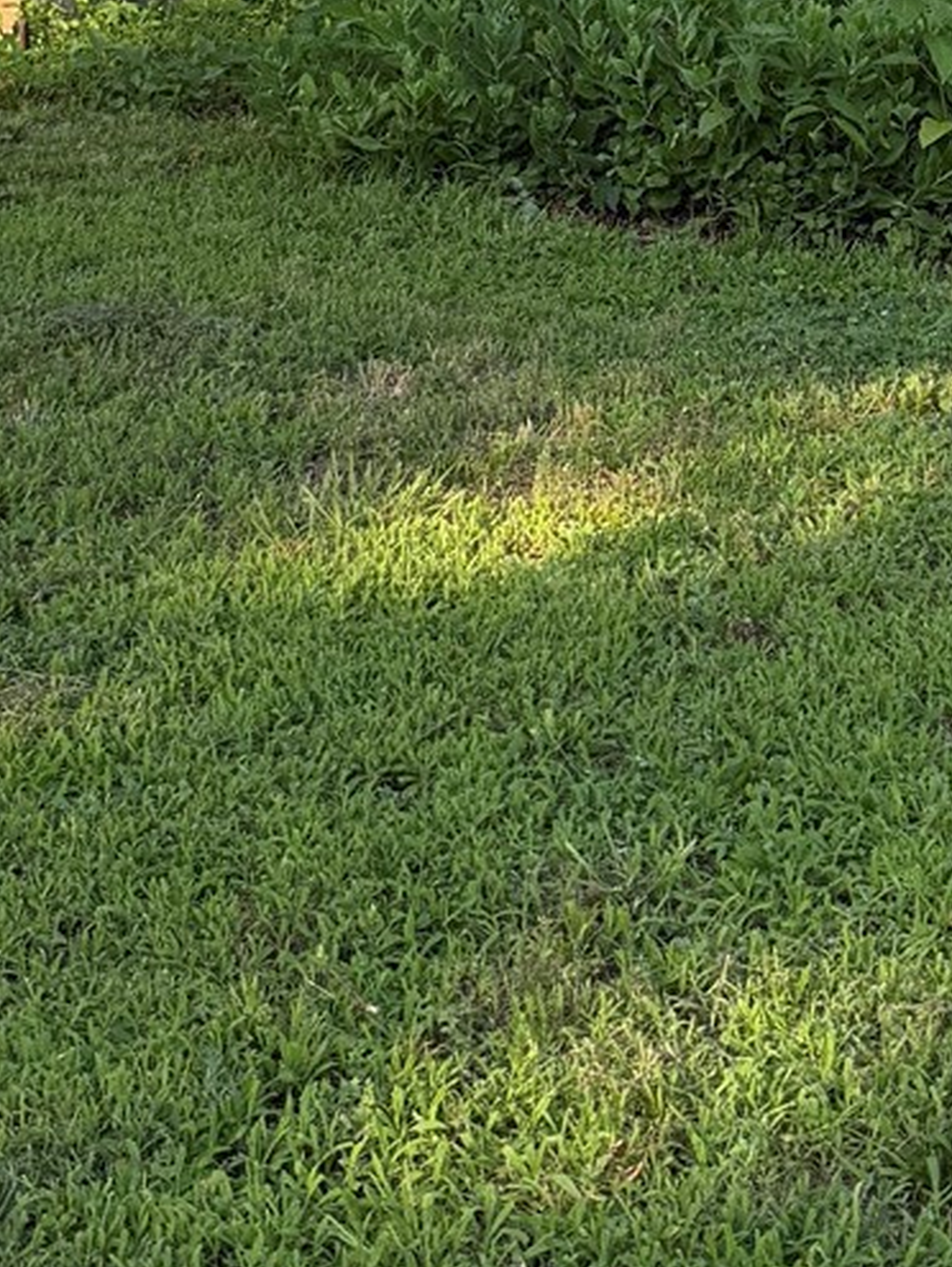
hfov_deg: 15.9
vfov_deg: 18.6
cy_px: -627
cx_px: 681
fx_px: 3406
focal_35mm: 93
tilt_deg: +2.6
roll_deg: +1.4
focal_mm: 6.76
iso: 100
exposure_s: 1/491
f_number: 1.78
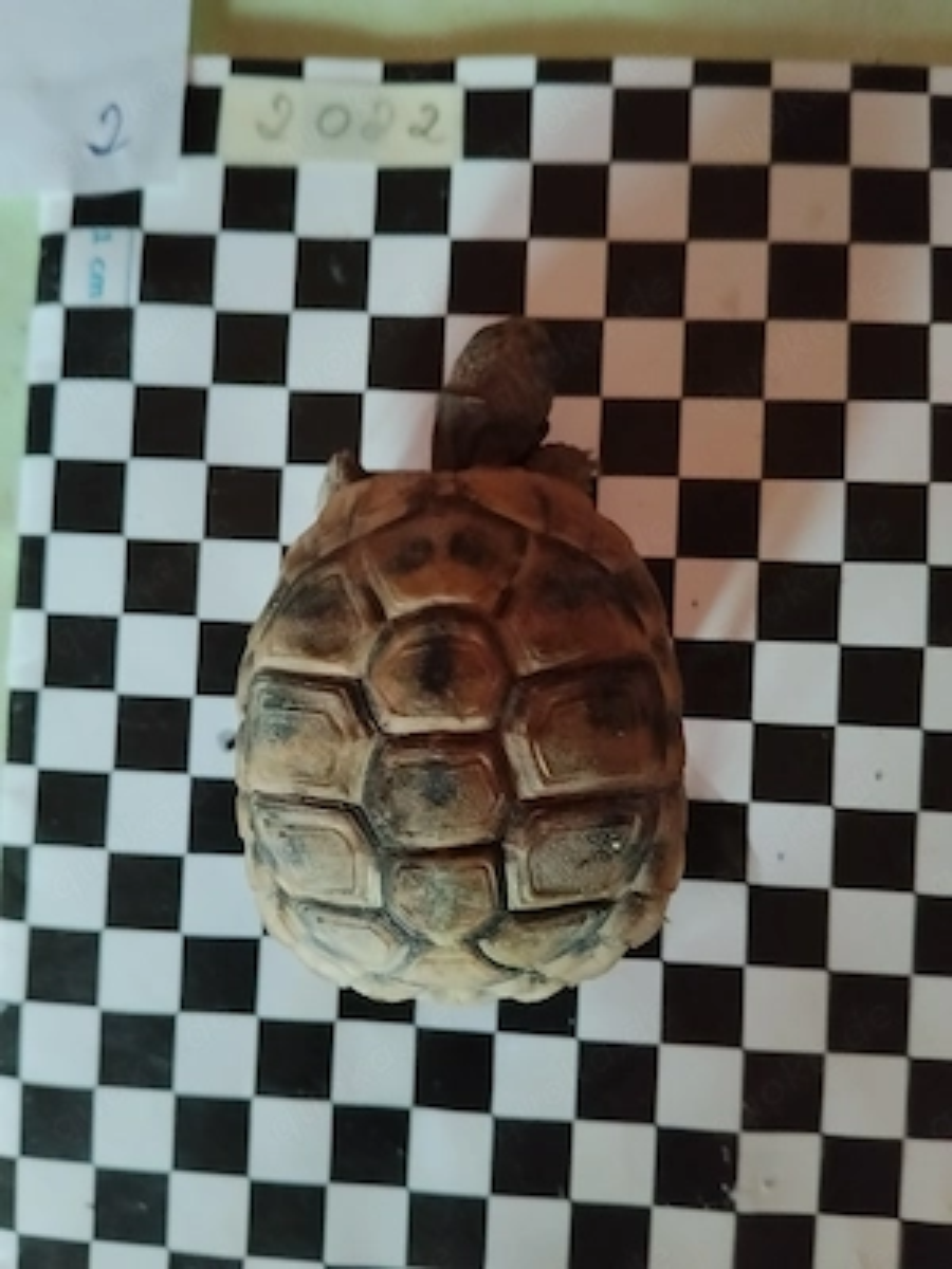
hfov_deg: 48.2
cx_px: 476
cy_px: 634
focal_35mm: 29
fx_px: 1063
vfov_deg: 61.7
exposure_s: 1/20
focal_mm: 4.22
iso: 640
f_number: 1.8
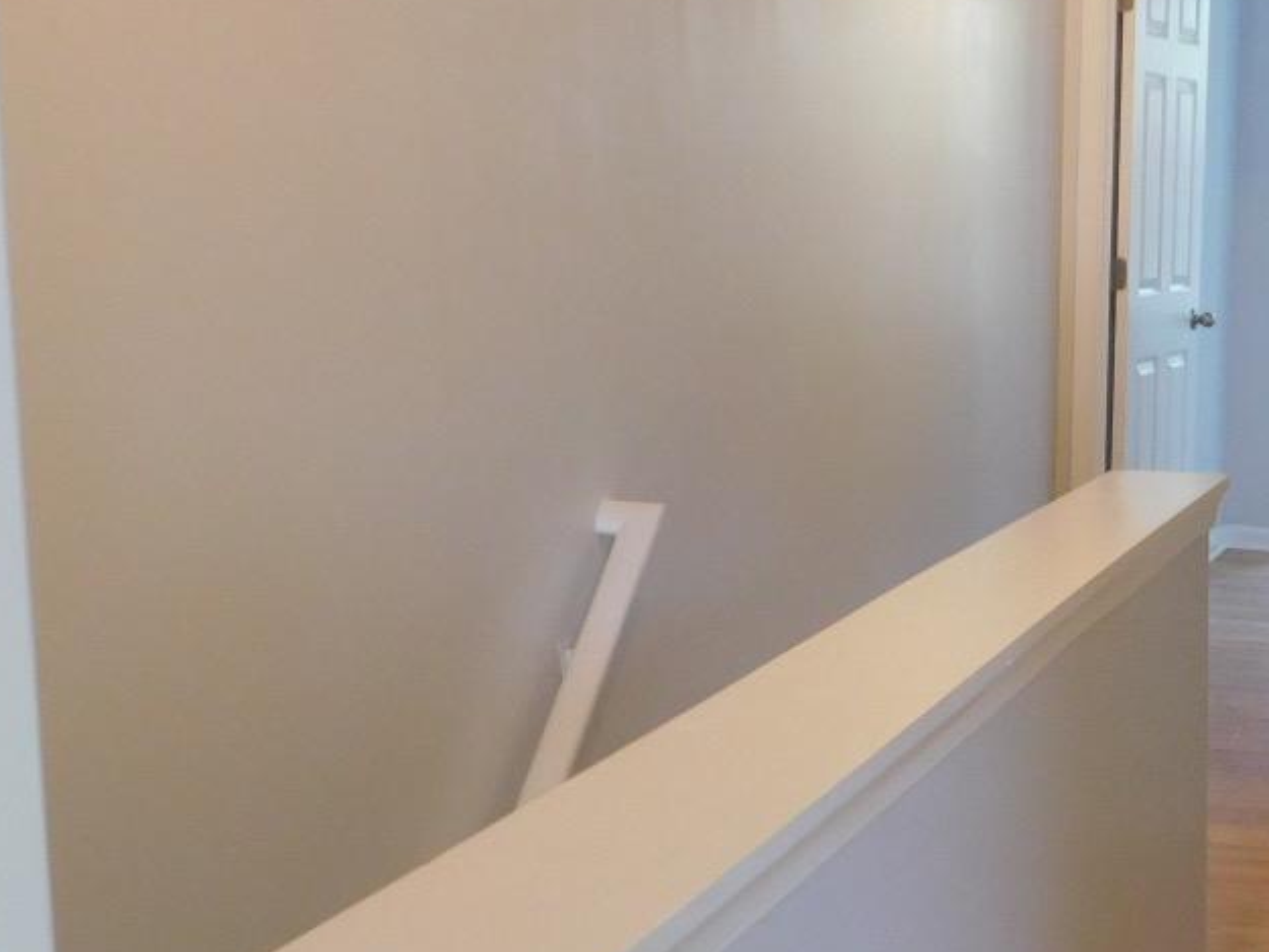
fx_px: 2347
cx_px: 1113
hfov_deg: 29.2
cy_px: 668
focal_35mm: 64
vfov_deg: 22.8
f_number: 3.1
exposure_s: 1/30
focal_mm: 4.5
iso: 220
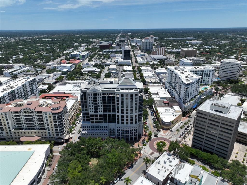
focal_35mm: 24
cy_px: 92
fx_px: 171
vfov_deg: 56.7
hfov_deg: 71.6
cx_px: 124
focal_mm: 12.29
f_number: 2.8
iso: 120
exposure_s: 1/3200
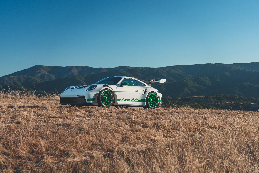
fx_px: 331
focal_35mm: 46
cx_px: 130
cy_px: 86
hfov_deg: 42.7
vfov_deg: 29.2
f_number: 4
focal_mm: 46
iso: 100
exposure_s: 1/1250
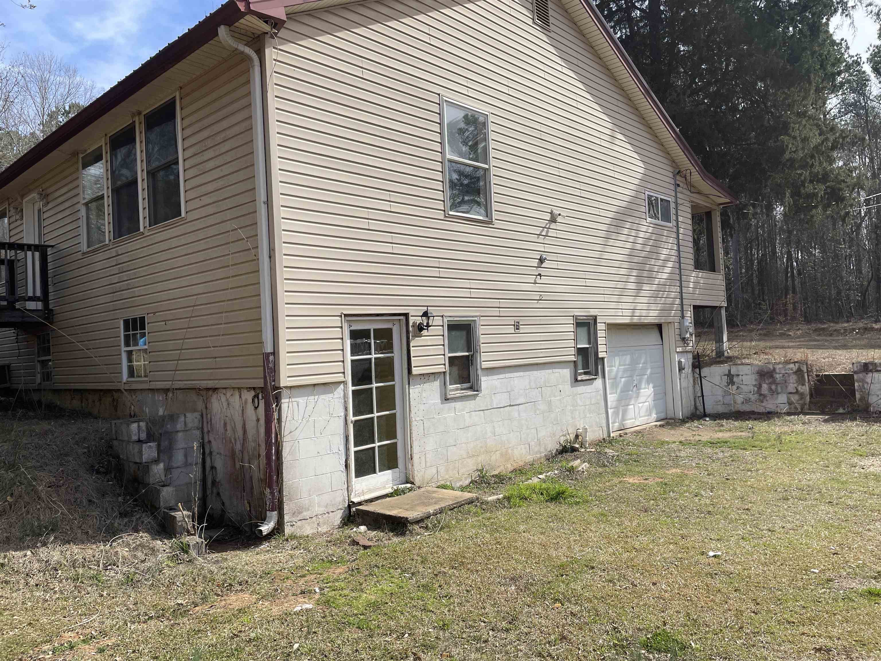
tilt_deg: +2.1
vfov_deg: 53.1
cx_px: 440
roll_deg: +3.1
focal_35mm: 26
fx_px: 662
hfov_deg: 67.3
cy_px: 330
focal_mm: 4.2
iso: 32
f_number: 1.6
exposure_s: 1/2959
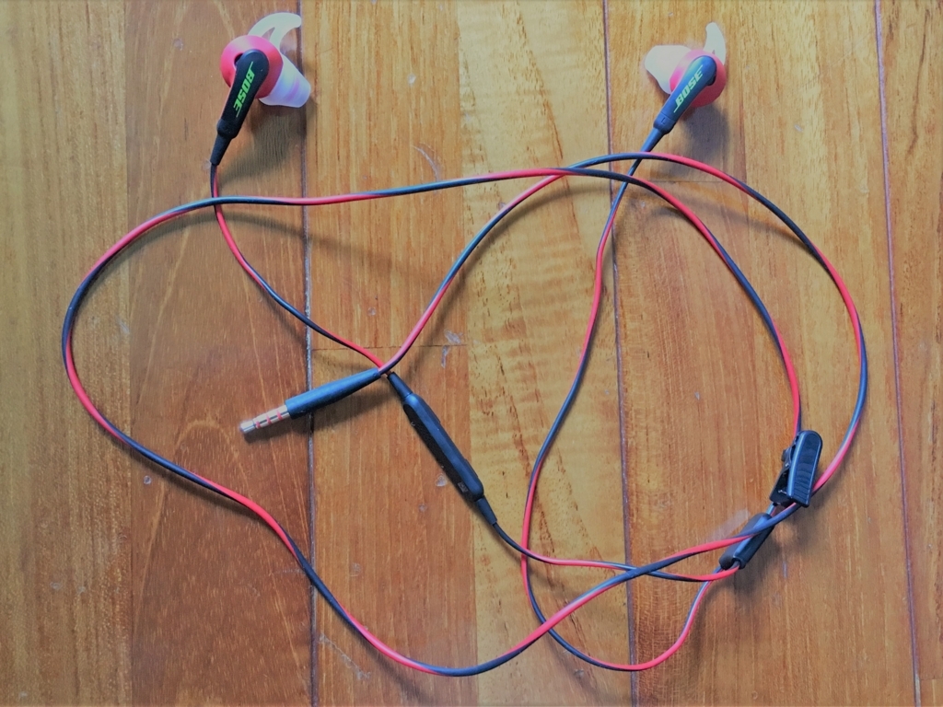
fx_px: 790
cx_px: 472
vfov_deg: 48.2
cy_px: 354
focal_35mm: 29
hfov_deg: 61.7
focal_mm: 4.15
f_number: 2.2
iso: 200
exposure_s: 1/20
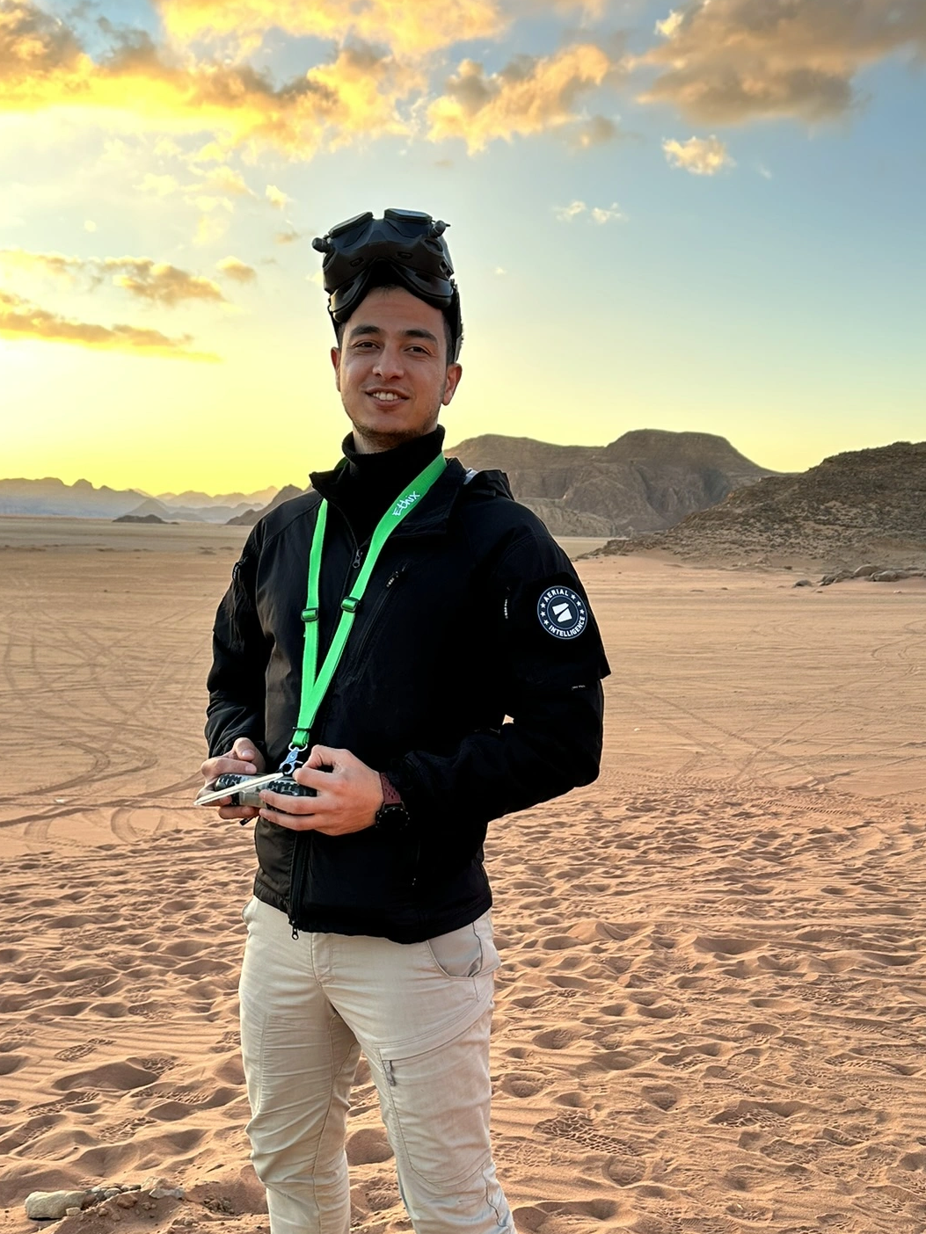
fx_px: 1248
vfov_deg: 52.2
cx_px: 456
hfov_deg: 40.7
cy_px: 747
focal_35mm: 35
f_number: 1.78
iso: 80
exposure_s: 1/241
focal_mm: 6.86
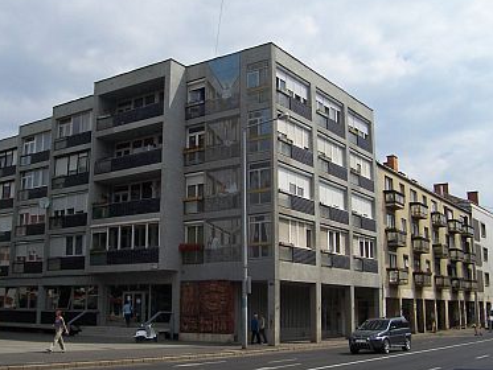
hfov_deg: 45.7
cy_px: 184
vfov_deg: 35.2
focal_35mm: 41
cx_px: 222
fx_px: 584
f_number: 5.6
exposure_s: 1/1000
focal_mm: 5.6
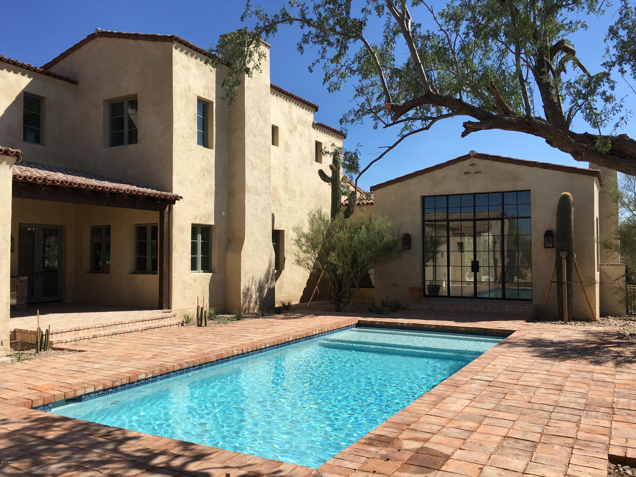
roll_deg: +0.1
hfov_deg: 61.7
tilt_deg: +2.2
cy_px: 238
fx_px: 533
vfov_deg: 48.2
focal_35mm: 29
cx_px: 318
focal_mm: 4.15
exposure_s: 1/1748
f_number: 2.2
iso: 25
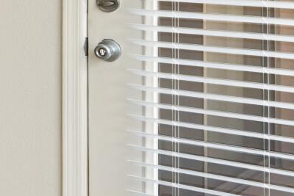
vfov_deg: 11.1
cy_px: -76
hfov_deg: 11.7
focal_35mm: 120
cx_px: -526
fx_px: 980
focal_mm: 16
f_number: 9
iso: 800
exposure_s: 1/10
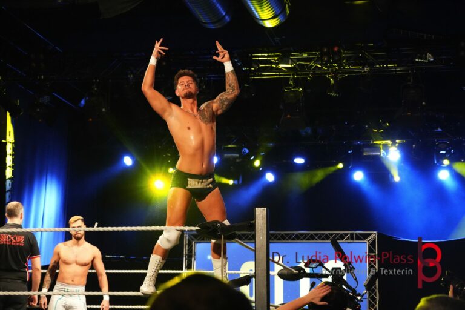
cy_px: 155
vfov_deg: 15.4
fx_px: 1143
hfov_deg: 23.0
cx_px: 232
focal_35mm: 88
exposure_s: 1/160
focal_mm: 59
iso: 6400
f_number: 4.5
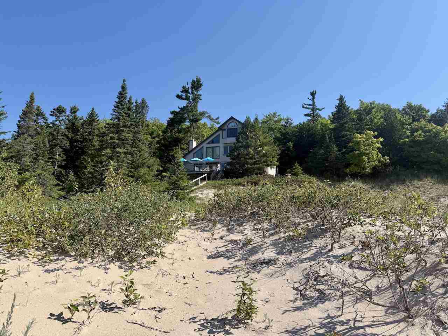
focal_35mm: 24
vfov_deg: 56.8
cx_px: 224
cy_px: 168
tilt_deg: +6.9
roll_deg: -0.8
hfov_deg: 71.6
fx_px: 311
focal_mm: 6.76
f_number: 1.78
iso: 80
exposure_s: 1/4975
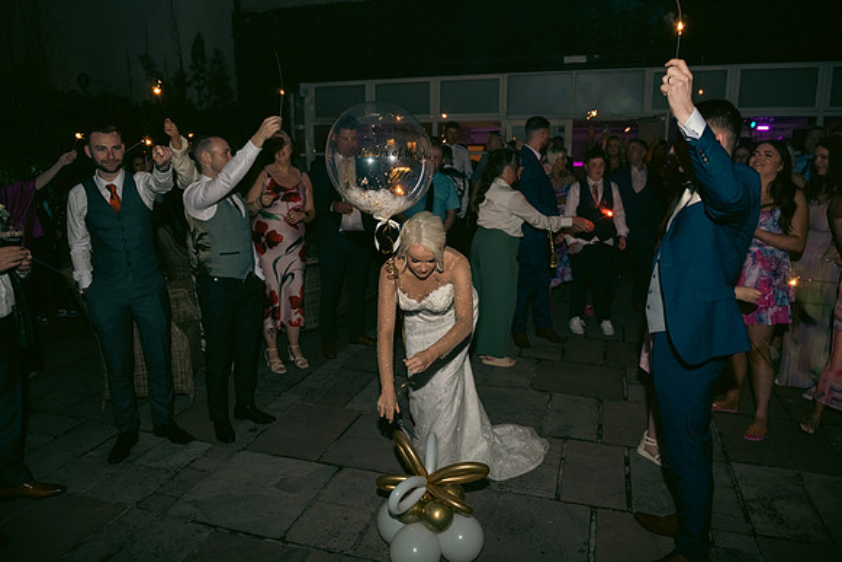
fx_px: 561
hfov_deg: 73.7
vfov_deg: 53.2
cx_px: 421
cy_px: 281
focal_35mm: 24
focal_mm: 24
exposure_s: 1/160
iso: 800
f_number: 3.5
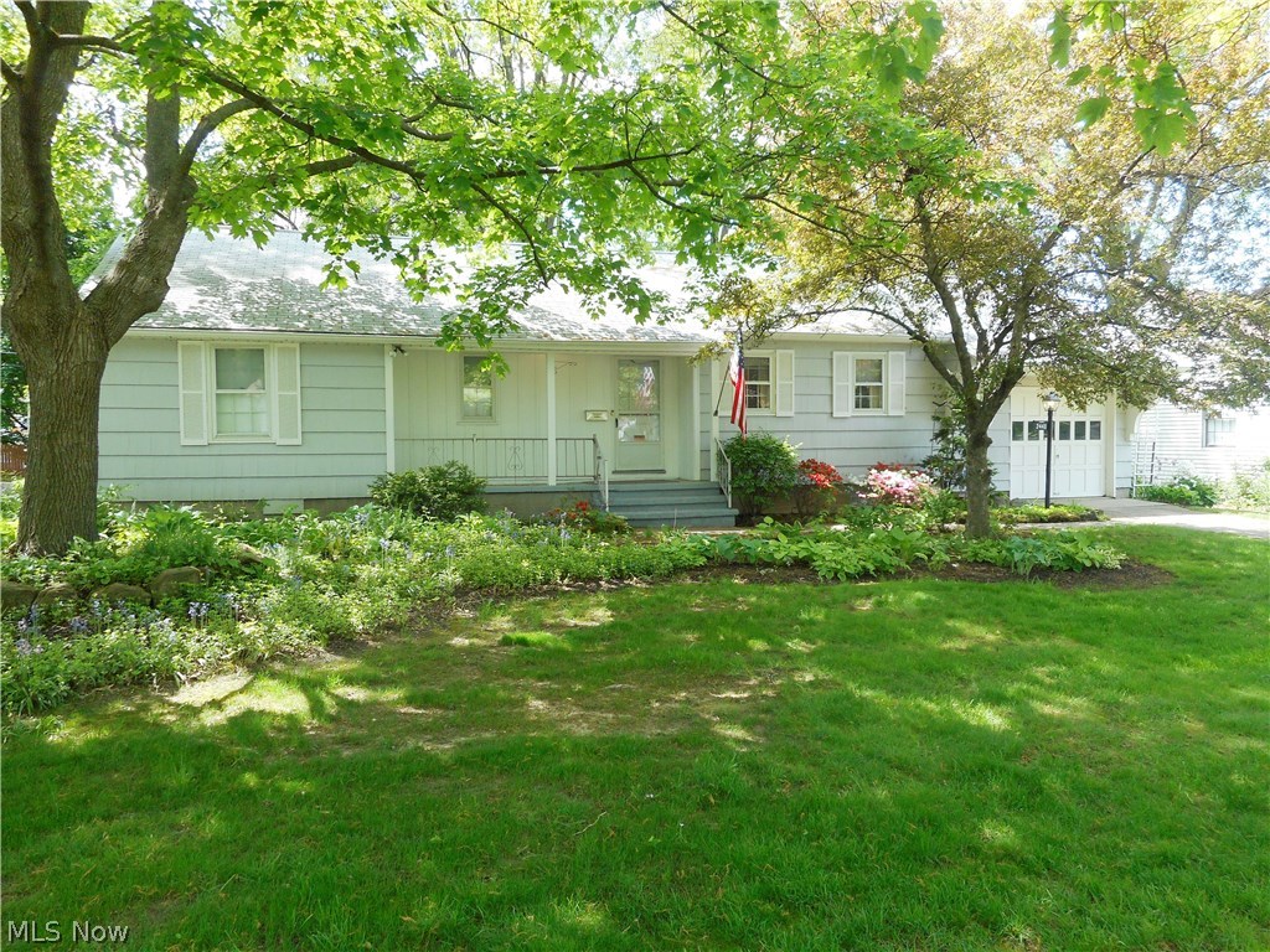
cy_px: 476
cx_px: 635
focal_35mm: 25
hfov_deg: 69.4
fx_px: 917
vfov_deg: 54.9
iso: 80
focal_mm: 4.5
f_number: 3.7
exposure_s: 1/60
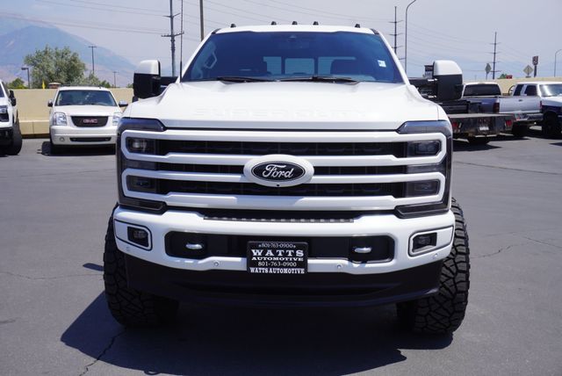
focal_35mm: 38
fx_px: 586
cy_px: 188
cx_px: 281
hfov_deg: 51.2
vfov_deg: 35.6
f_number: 11
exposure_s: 1/200
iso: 100
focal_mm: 25
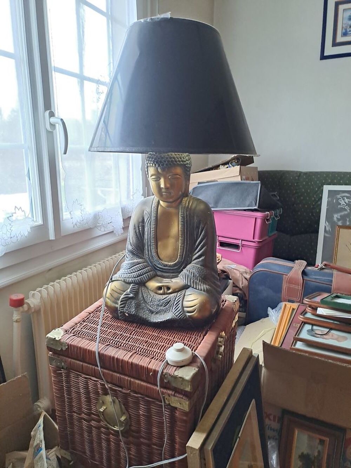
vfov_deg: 69.4
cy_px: 234
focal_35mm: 25
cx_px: 176
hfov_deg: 54.9
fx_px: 338
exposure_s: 1/25
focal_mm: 4.65
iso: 400
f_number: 1.8
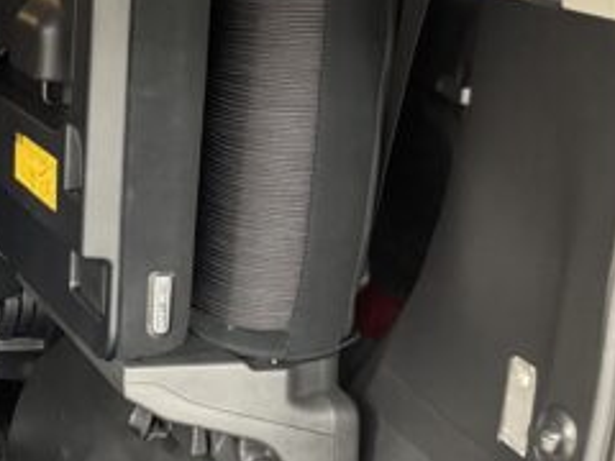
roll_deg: +1.1
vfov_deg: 18.4
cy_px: 328
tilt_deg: -22.8
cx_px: -387
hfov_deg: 20.0
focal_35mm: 80
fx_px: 1421
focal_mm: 6.76
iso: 1000
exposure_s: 1/33
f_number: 1.78
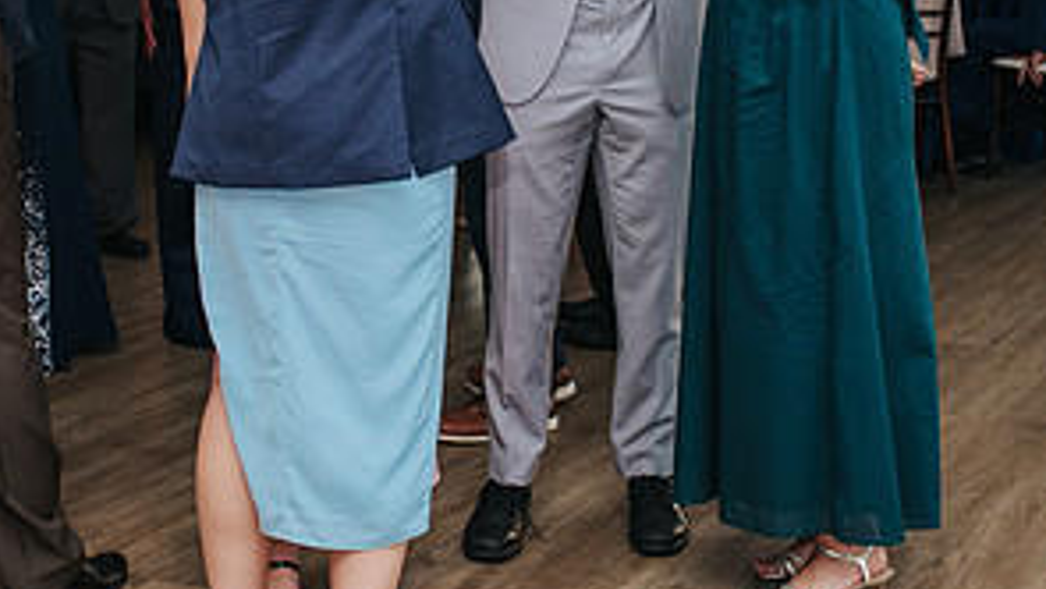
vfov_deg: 14.3
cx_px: 430
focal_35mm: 84
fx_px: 2330
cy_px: 135
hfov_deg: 25.3
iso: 800
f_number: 3.2
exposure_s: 1/200
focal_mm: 35
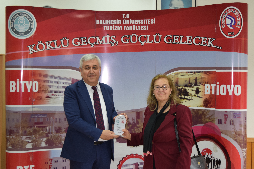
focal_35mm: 52
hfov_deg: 37.9
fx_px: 370
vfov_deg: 25.8
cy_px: 84
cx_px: 127
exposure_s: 1/80
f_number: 4.5
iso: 800
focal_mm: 35
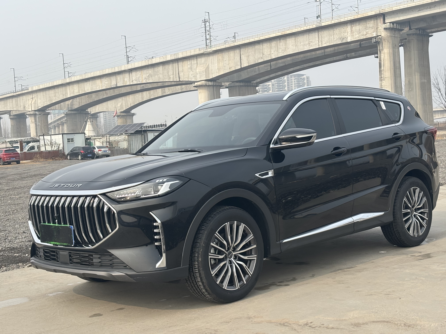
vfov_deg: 28.0
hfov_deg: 36.8
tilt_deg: -1.7
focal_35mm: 52
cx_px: 223
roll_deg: +3.7
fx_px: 670
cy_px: 167
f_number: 1.6
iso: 40
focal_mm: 5.96
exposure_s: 1/2242
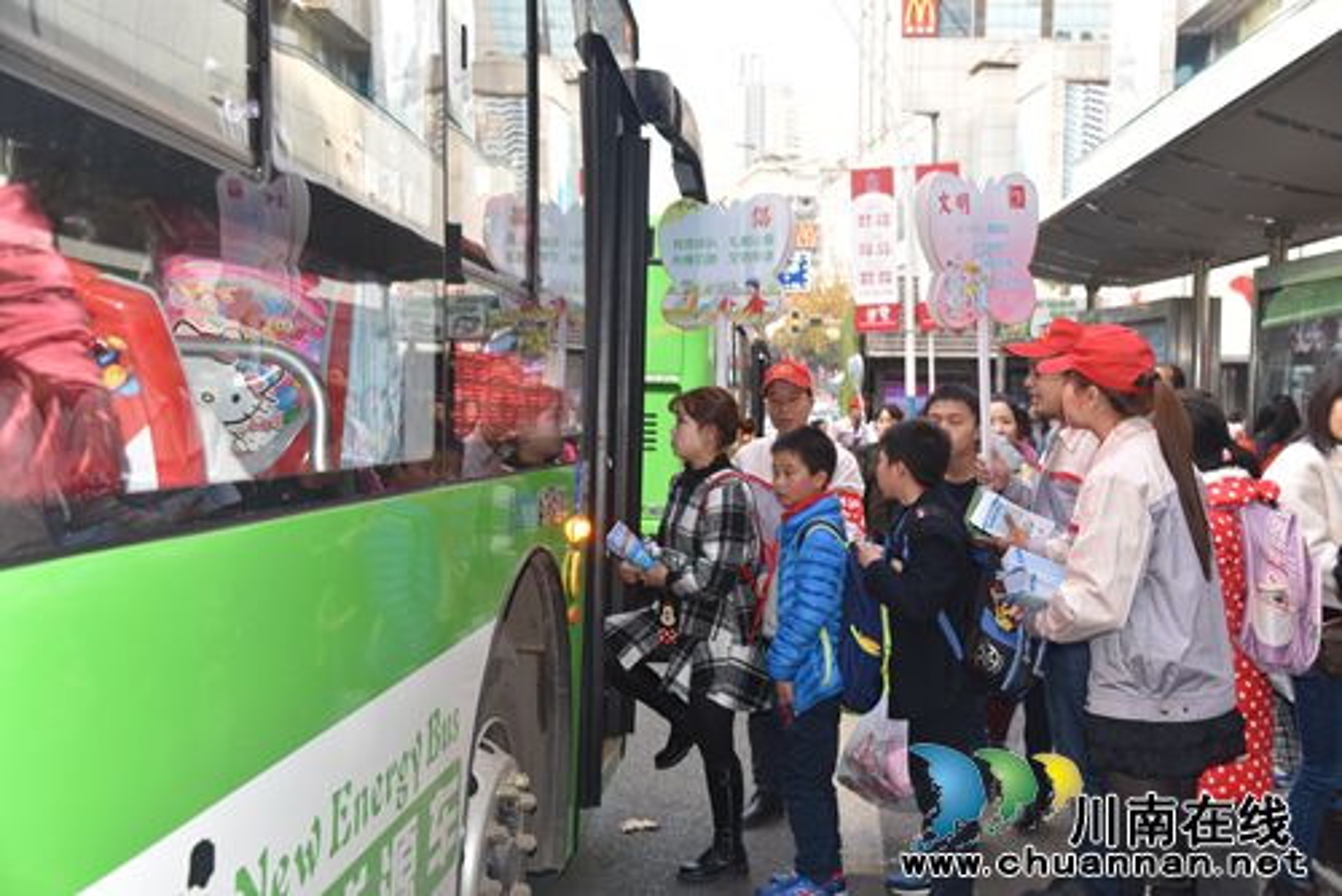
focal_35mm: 38
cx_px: 671
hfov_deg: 50.7
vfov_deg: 35.1
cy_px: 448
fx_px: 1417
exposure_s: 1/125
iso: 450
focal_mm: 38
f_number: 5.6
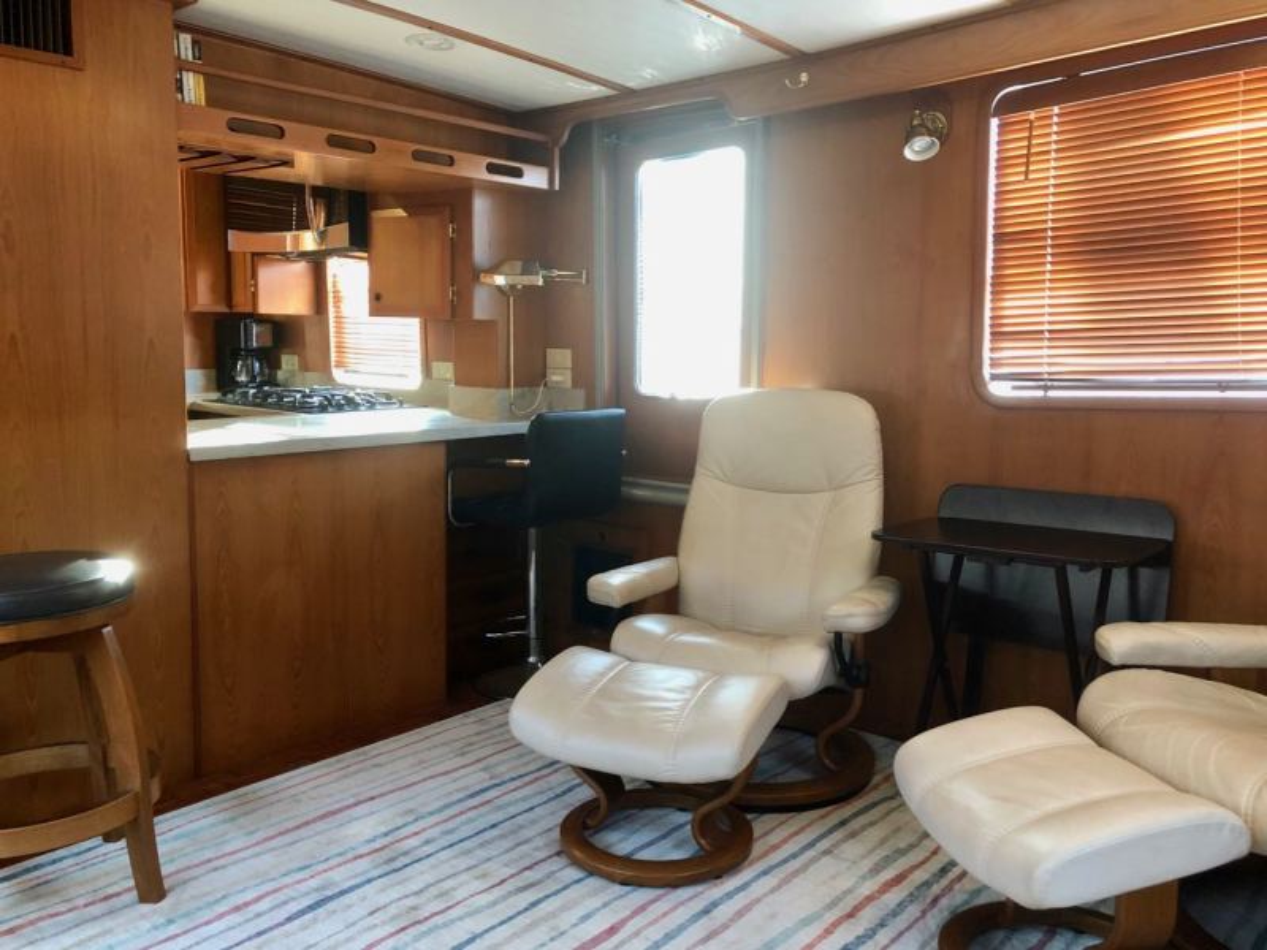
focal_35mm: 28
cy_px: 475
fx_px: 1025
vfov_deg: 49.7
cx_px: 634
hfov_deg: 63.4
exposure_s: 1/15
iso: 80
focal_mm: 3.99
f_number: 1.8
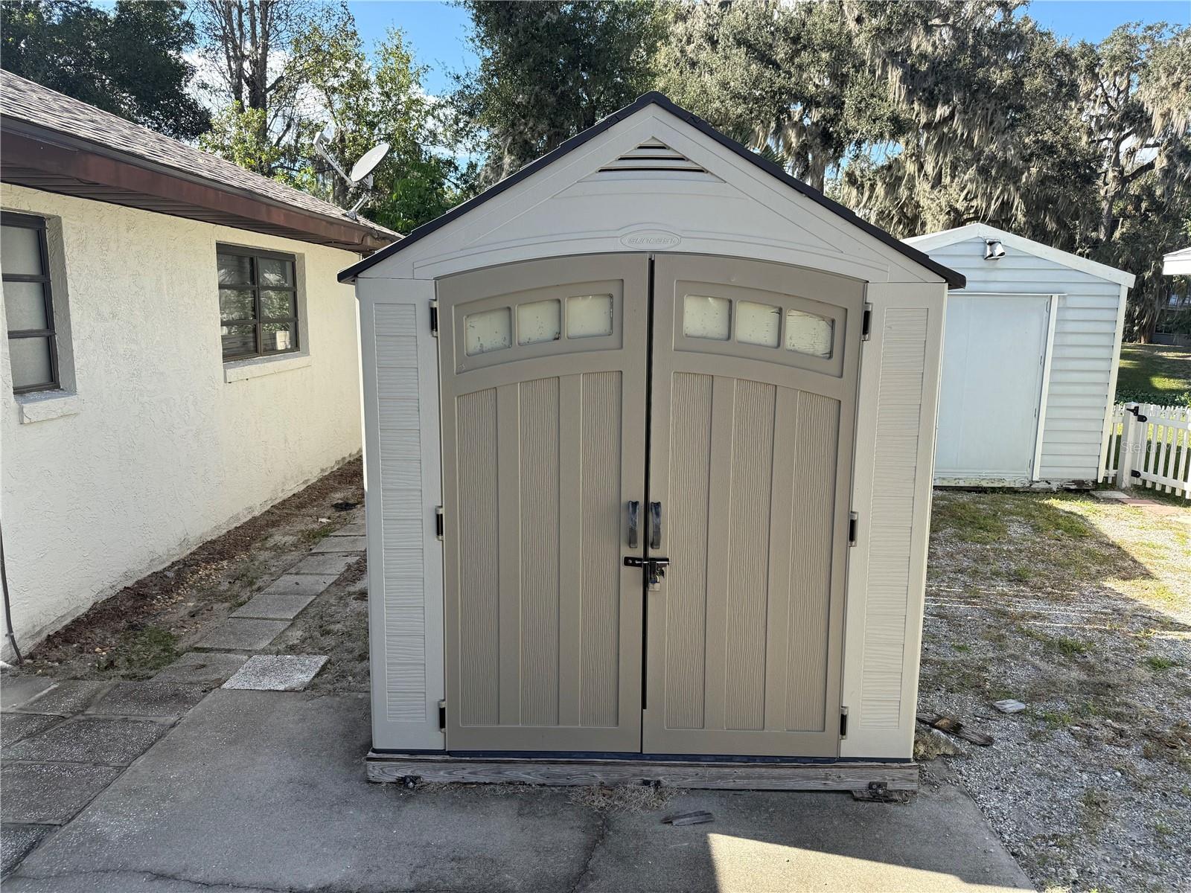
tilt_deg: -9.2
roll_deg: -1.0
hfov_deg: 71.6
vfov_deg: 56.8
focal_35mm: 24
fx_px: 826
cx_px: 596
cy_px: 446
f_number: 1.78
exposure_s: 1/1522
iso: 80
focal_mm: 6.76
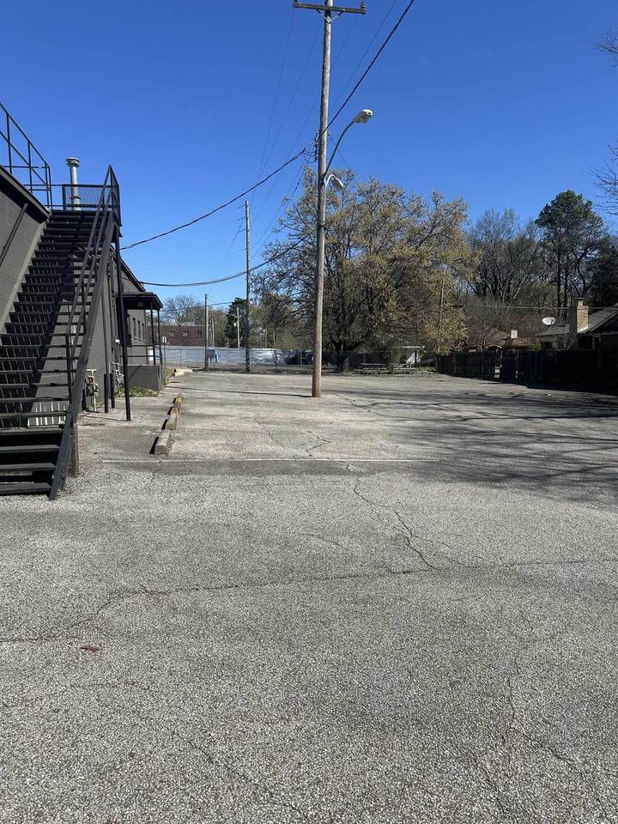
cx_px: 309
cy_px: 412
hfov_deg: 56.8
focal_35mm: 24
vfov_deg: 71.6
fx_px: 571
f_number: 1.78
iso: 80
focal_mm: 6.86
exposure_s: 1/5263
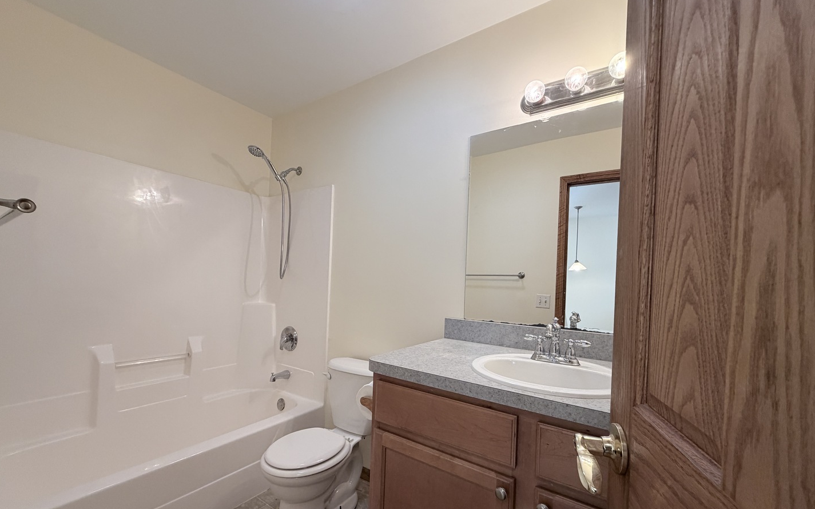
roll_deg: -2.0
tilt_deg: +0.0
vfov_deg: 74.5
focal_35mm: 15
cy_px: 283
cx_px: 408
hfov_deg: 101.5
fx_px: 333
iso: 320
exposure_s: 1/120
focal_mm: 2.22
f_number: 2.2
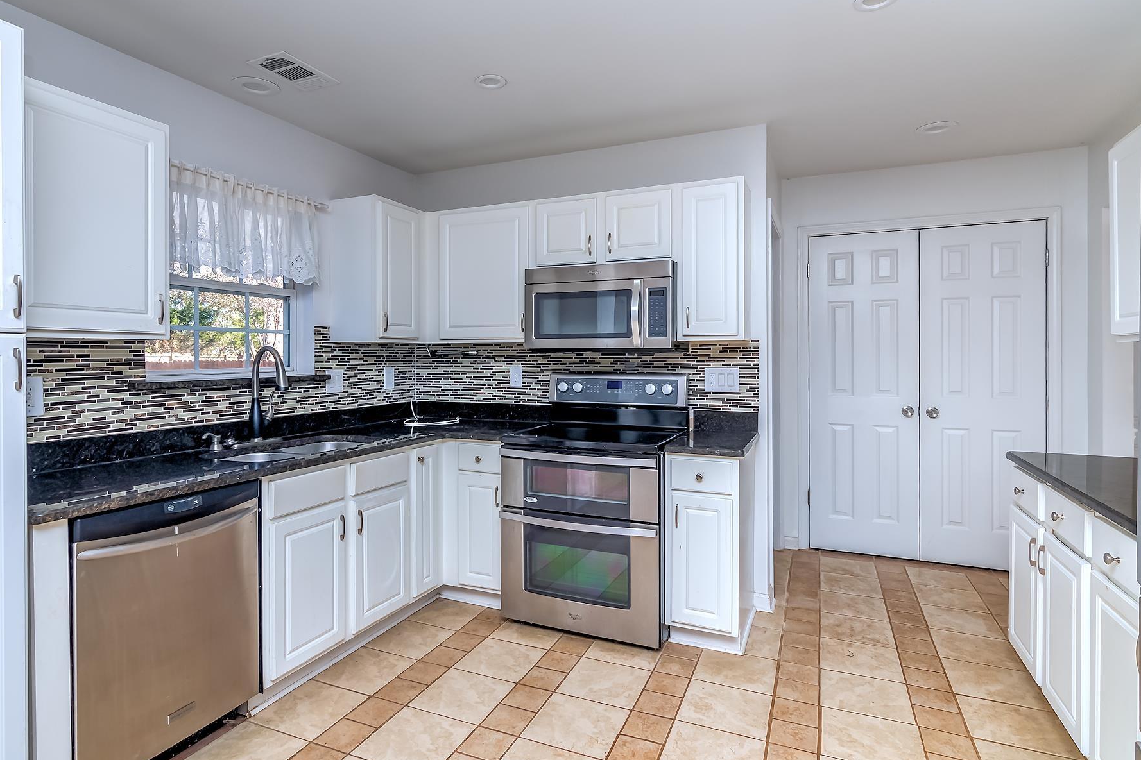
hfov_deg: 89.9
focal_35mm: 18
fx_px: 570
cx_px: 535
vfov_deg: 67.3
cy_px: 349
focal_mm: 11
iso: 200
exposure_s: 1/60
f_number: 7.1
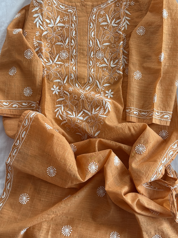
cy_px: 119
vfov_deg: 39.7
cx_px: 89
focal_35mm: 48
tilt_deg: -80.0
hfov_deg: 30.3
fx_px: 329
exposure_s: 1/60
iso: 160
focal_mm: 6.76
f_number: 1.78
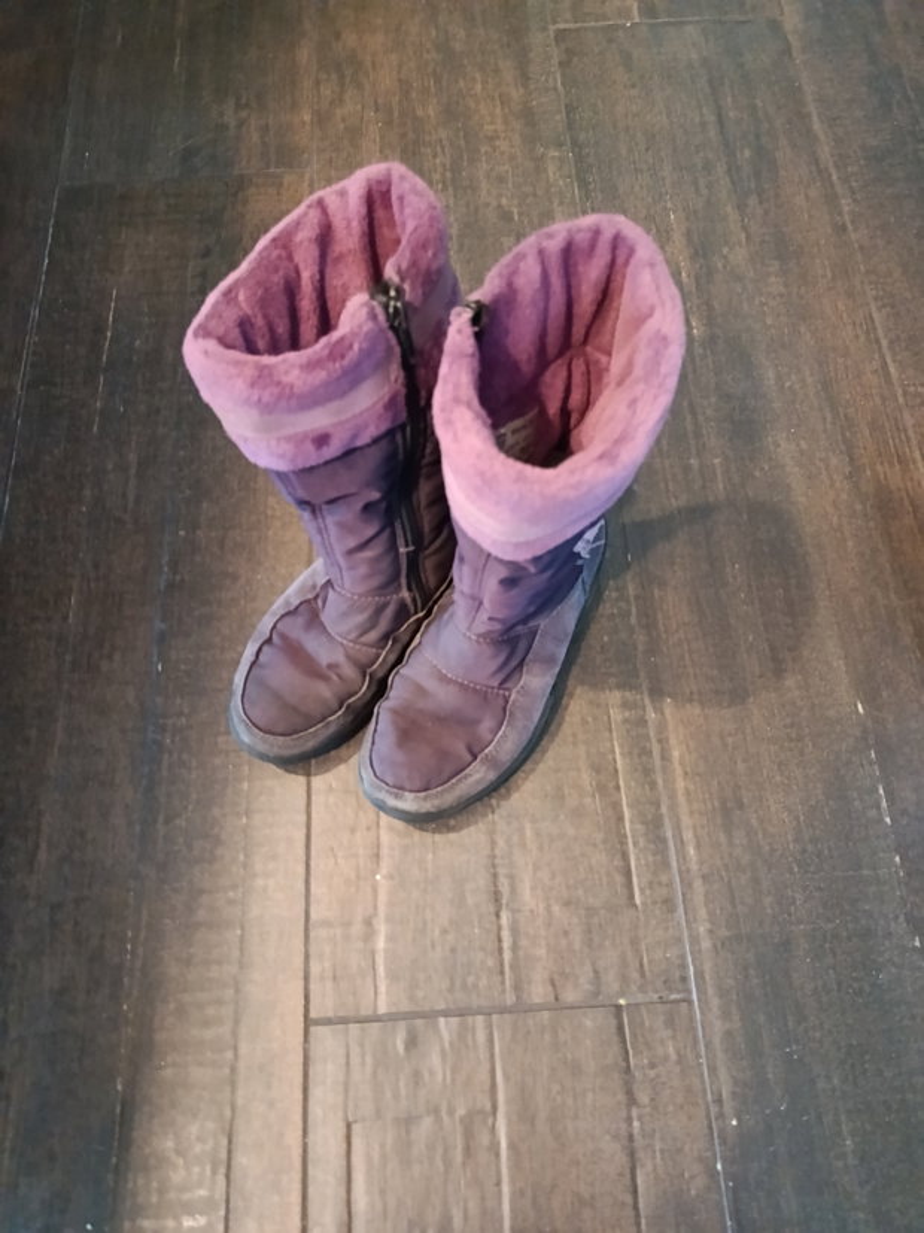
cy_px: 616
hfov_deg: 56.8
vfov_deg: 71.6
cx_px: 462
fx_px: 854
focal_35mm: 24
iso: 6400
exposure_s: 1/14.3
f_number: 1.7
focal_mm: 5.27
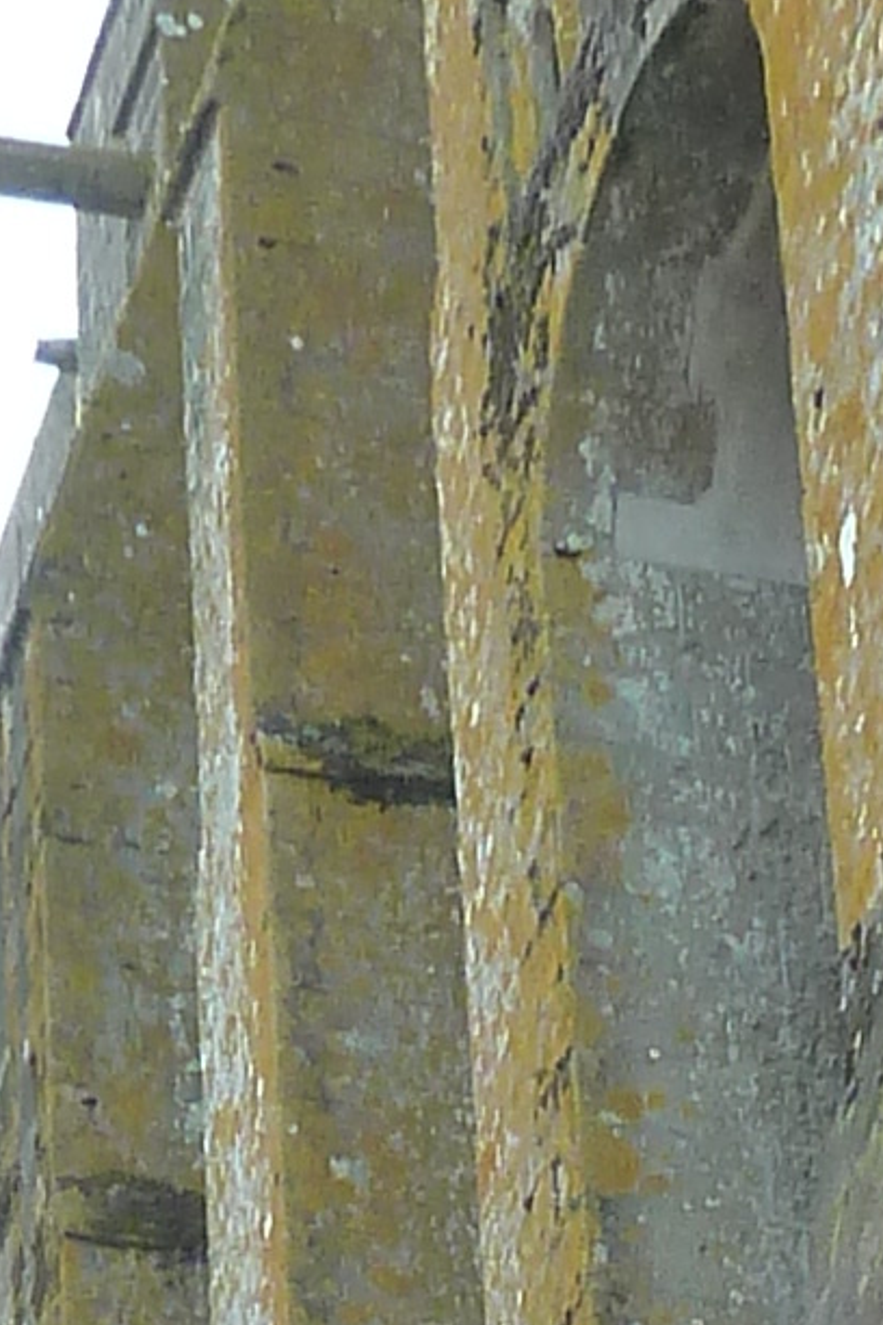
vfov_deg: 10.9
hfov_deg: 8.1
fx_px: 6254
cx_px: 420
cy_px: 2789
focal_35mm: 170
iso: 125
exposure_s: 1/125
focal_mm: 4.1
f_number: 4
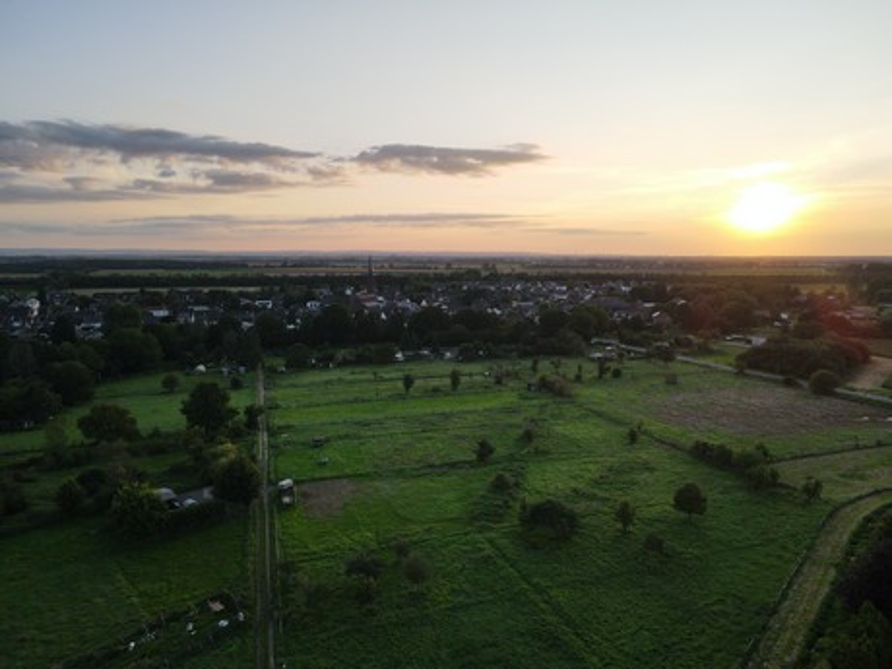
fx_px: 618
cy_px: 334
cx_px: 446
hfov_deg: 71.6
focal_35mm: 24
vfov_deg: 56.8
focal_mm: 4.5
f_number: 2.8
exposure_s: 1/250
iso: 100
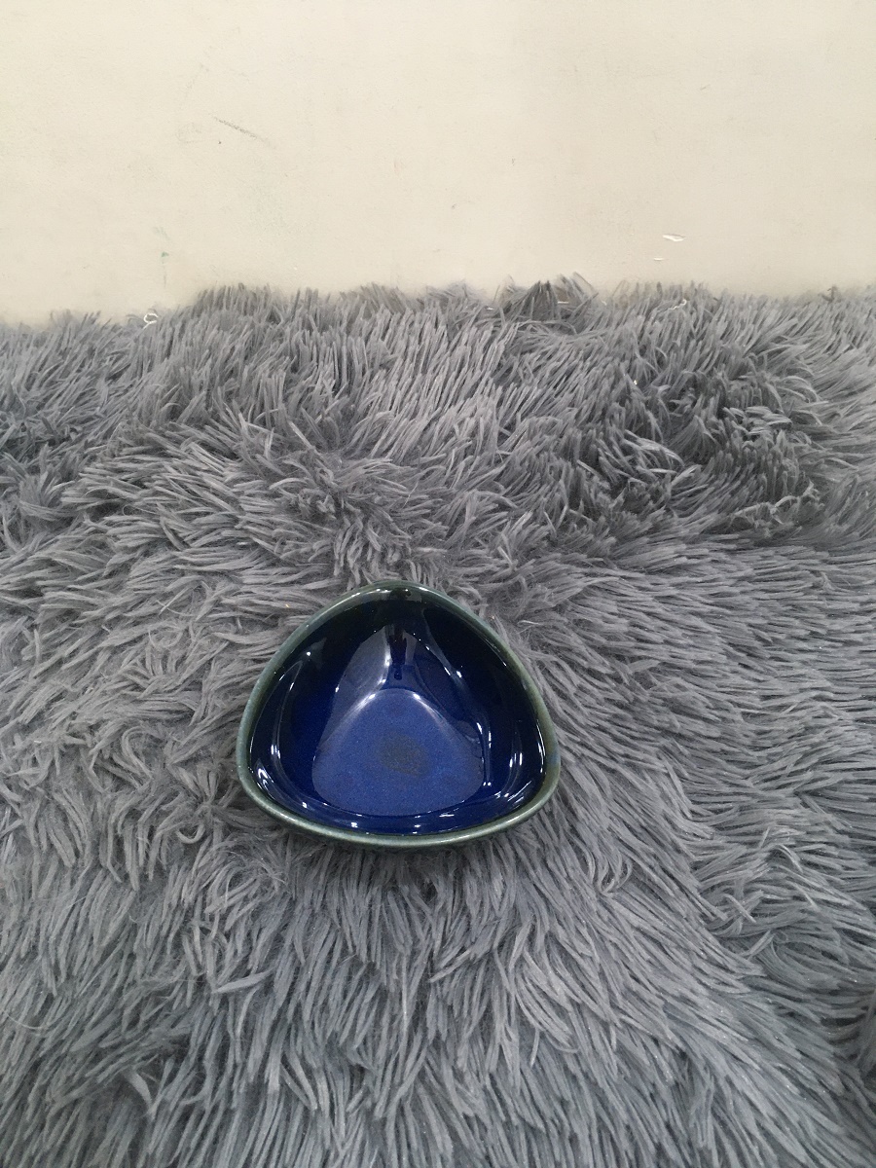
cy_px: 584
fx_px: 979
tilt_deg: -51.8
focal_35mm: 29
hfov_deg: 48.2
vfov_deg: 61.7
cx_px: 438
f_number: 2.2
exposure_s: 1/33
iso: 125
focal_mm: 4.15
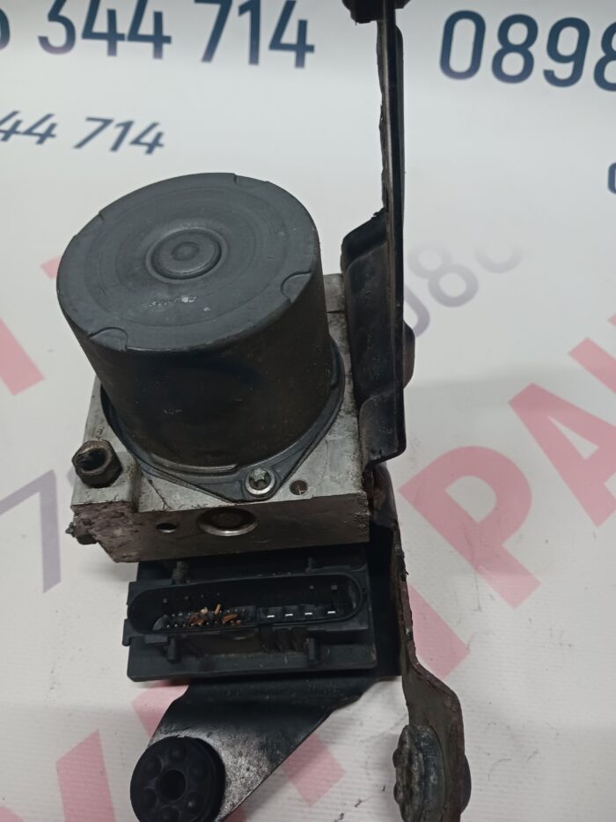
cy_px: 411
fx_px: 640
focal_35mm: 27
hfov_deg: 51.4
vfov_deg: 65.3
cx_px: 308
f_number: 1.8
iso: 320
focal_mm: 4
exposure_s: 1/25
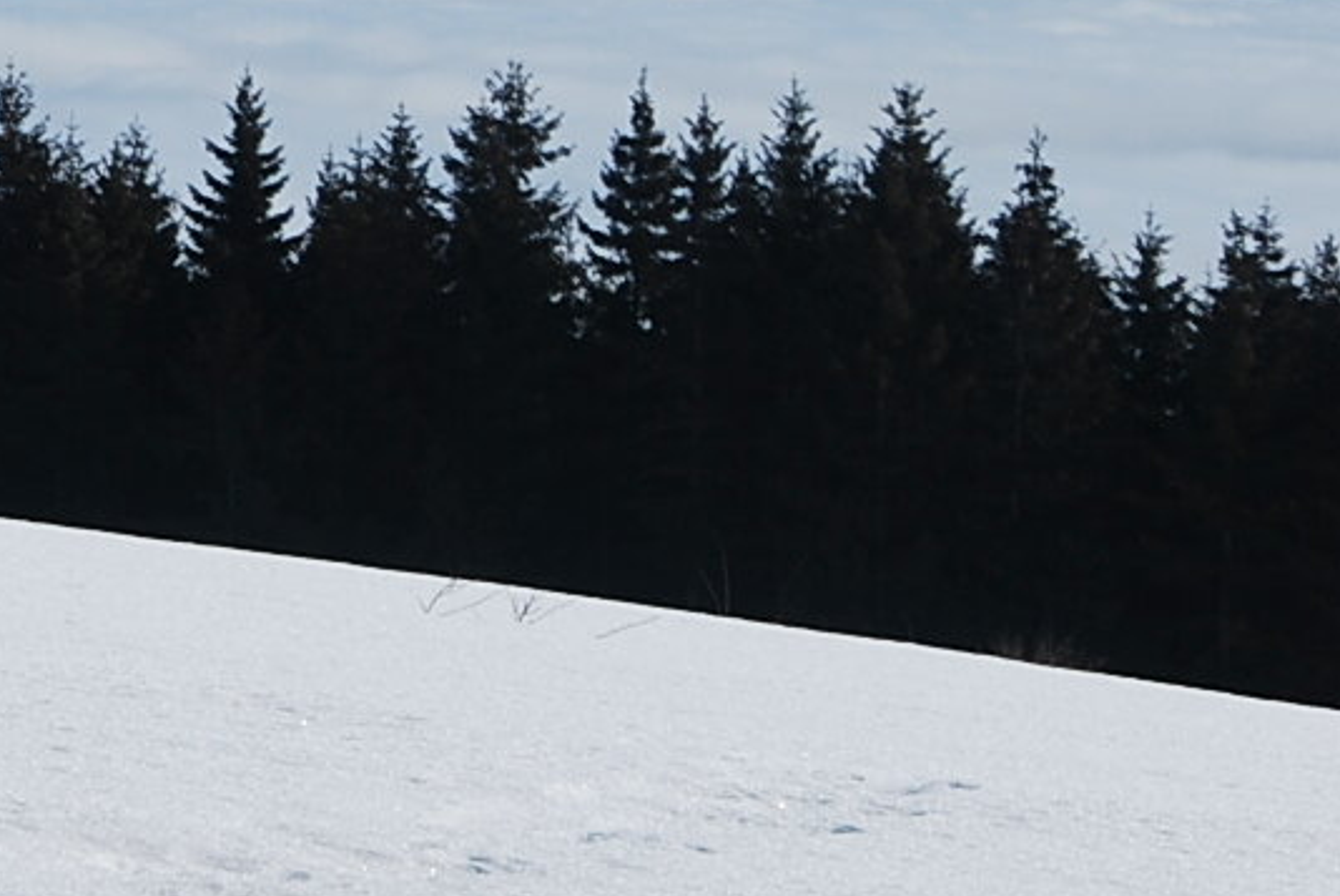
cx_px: -999
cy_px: -294
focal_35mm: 283
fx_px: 10542
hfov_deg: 7.1
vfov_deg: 4.8
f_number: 10
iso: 100
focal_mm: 52
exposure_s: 1/400
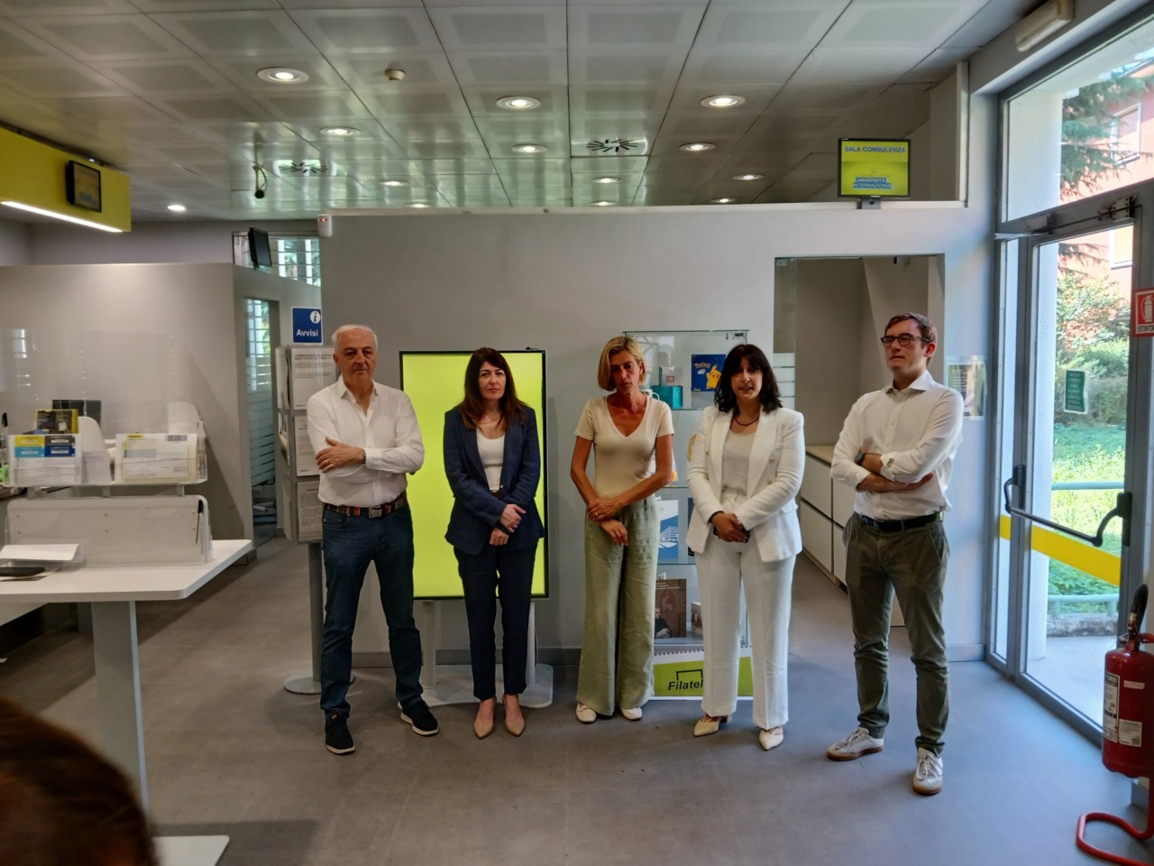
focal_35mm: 26
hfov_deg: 67.3
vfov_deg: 53.1
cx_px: 577
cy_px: 433
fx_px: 867
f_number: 1.8
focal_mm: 3.98
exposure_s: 1/50
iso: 80
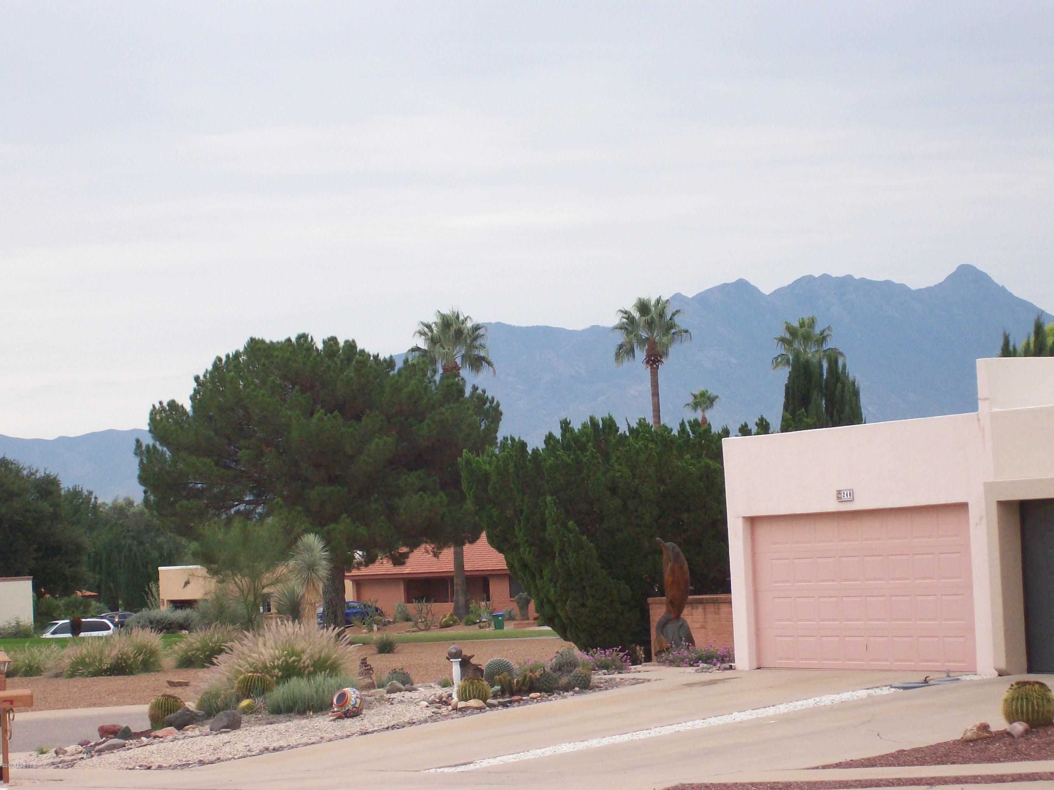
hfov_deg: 18.2
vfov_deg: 13.7
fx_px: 3288
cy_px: 395
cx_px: 527
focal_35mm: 108
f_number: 4.8
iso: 160
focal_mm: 18
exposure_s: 1/123
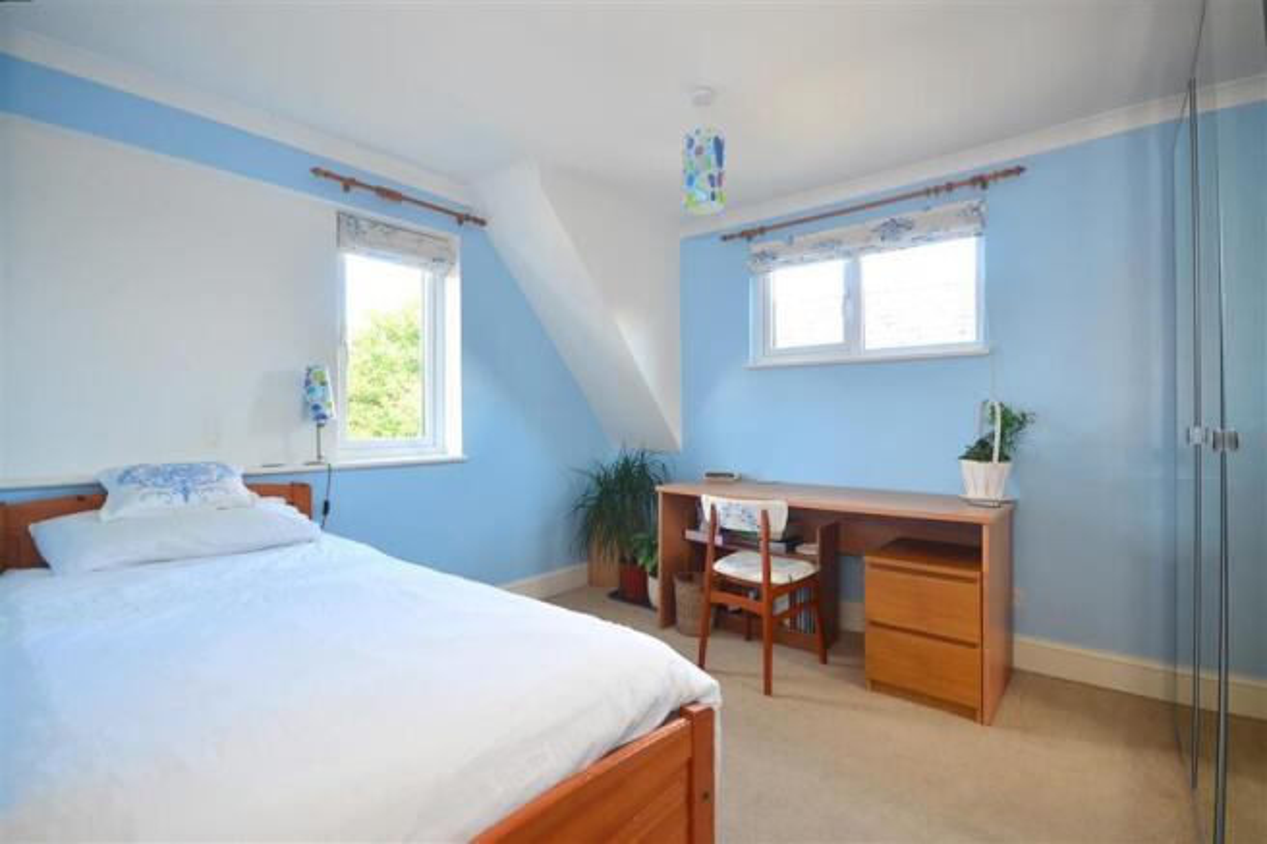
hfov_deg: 95.0
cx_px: 634
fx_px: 581
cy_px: 422
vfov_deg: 72.0
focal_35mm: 16
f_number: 7.1
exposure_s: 1/13
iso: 200
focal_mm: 11
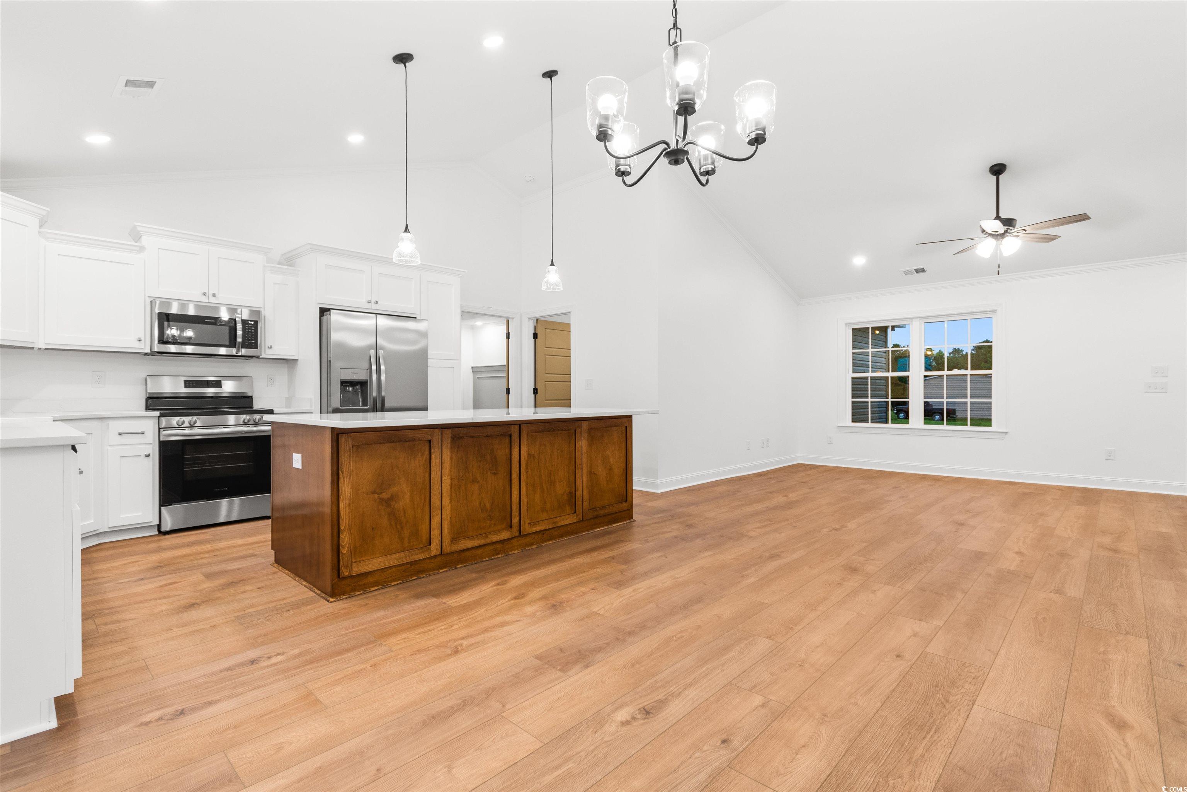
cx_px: 594
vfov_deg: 73.7
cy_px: 396
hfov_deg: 96.7
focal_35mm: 16
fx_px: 528
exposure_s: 1
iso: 100
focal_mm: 11
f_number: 4.8
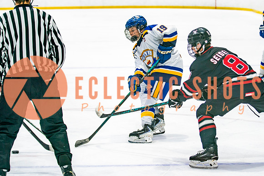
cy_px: 55
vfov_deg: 9.3
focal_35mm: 147
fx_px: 1079
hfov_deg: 13.9
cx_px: 152
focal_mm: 88
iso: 500
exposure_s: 1/640
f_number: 2.8
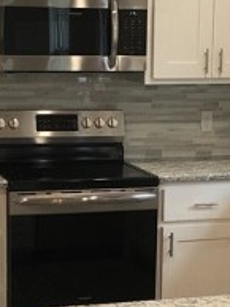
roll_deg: -0.9
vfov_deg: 17.7
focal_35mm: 111
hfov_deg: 13.3
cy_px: 222
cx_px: 124
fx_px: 986
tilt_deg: -13.3
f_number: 1.8
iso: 32
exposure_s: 1/30
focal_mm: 4
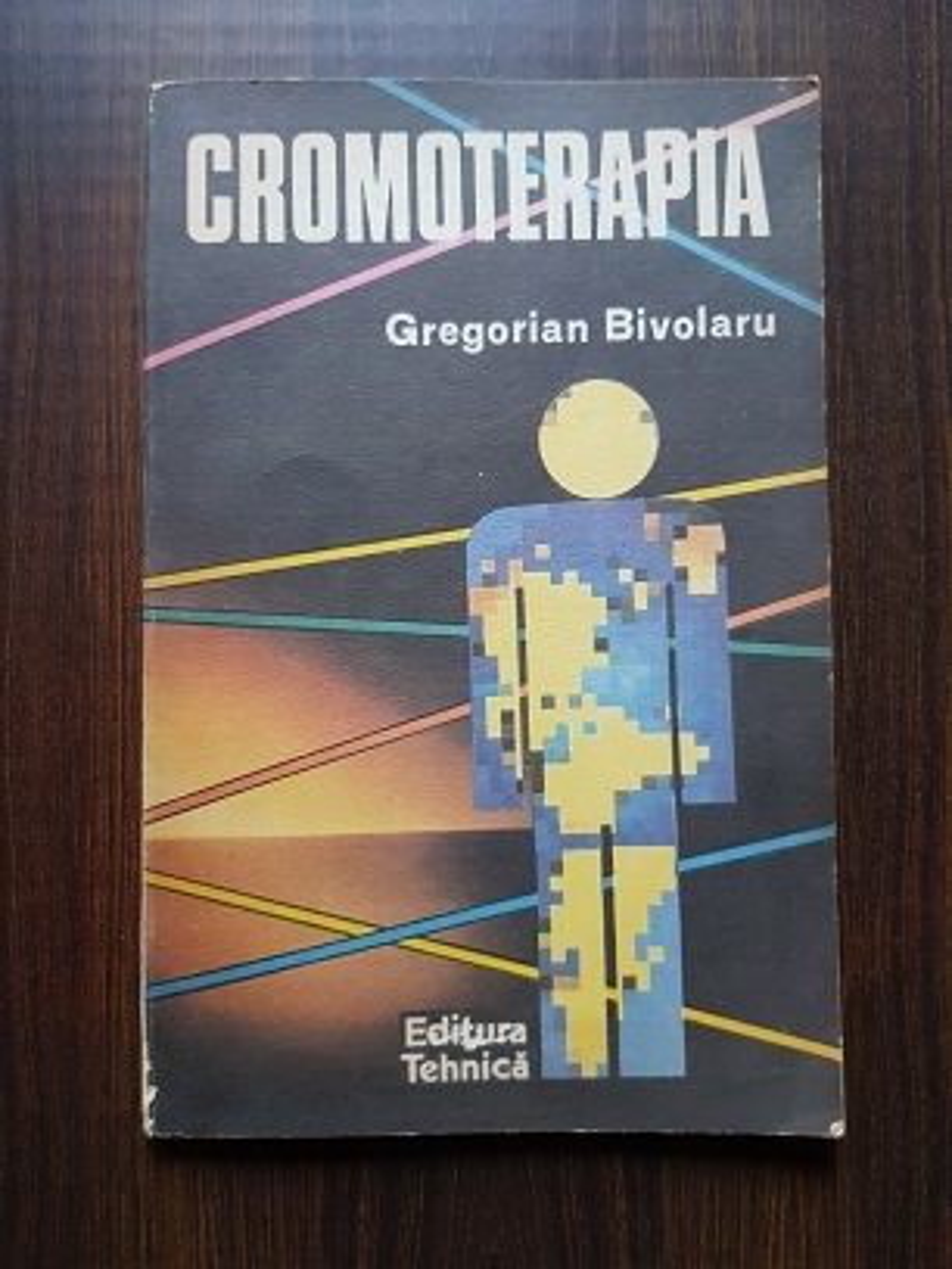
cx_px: 476
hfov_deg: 53.1
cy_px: 634
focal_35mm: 26
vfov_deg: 67.3
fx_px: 953
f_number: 1.7
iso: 200
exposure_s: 1/15
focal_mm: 4.3
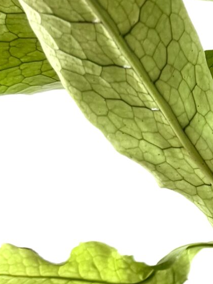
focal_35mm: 109
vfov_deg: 18.0
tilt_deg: +3.4
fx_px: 894
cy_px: 191
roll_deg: -0.8
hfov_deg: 12.3
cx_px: 396
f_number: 1.78
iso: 200
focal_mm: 6.76
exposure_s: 1/117
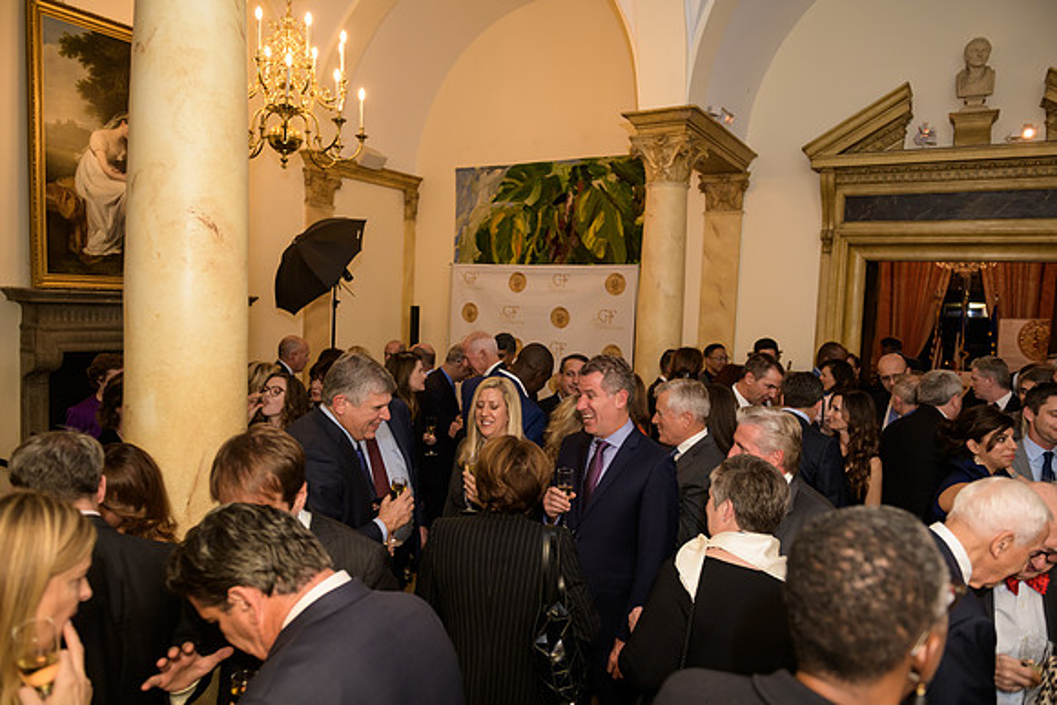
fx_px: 705
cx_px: 528
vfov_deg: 53.2
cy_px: 352
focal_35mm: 24
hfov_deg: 73.7
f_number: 3.2
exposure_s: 1/125
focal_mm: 24
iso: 1000
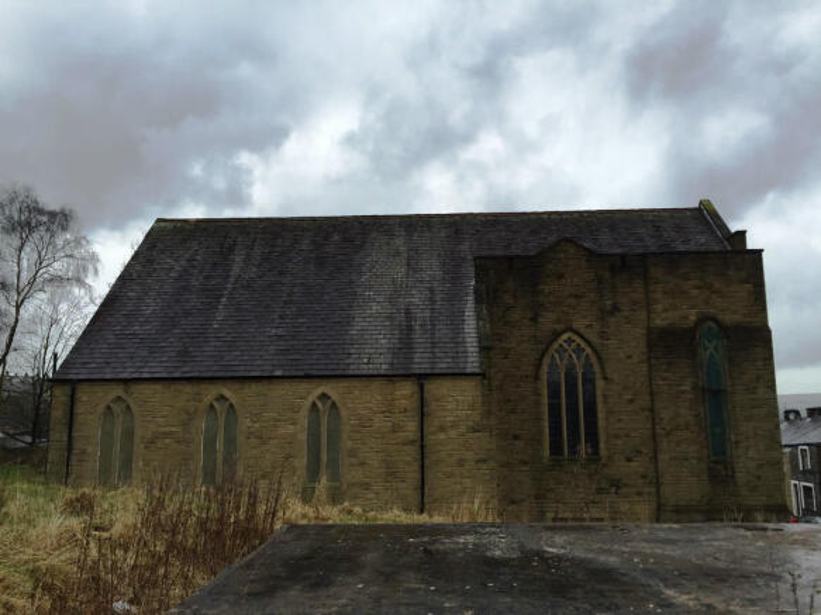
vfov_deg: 48.2
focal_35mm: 29
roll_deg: +1.2
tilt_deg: +9.5
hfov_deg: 61.7
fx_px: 688
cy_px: 308
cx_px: 410
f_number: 2.2
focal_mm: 4.15
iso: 32
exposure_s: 1/534
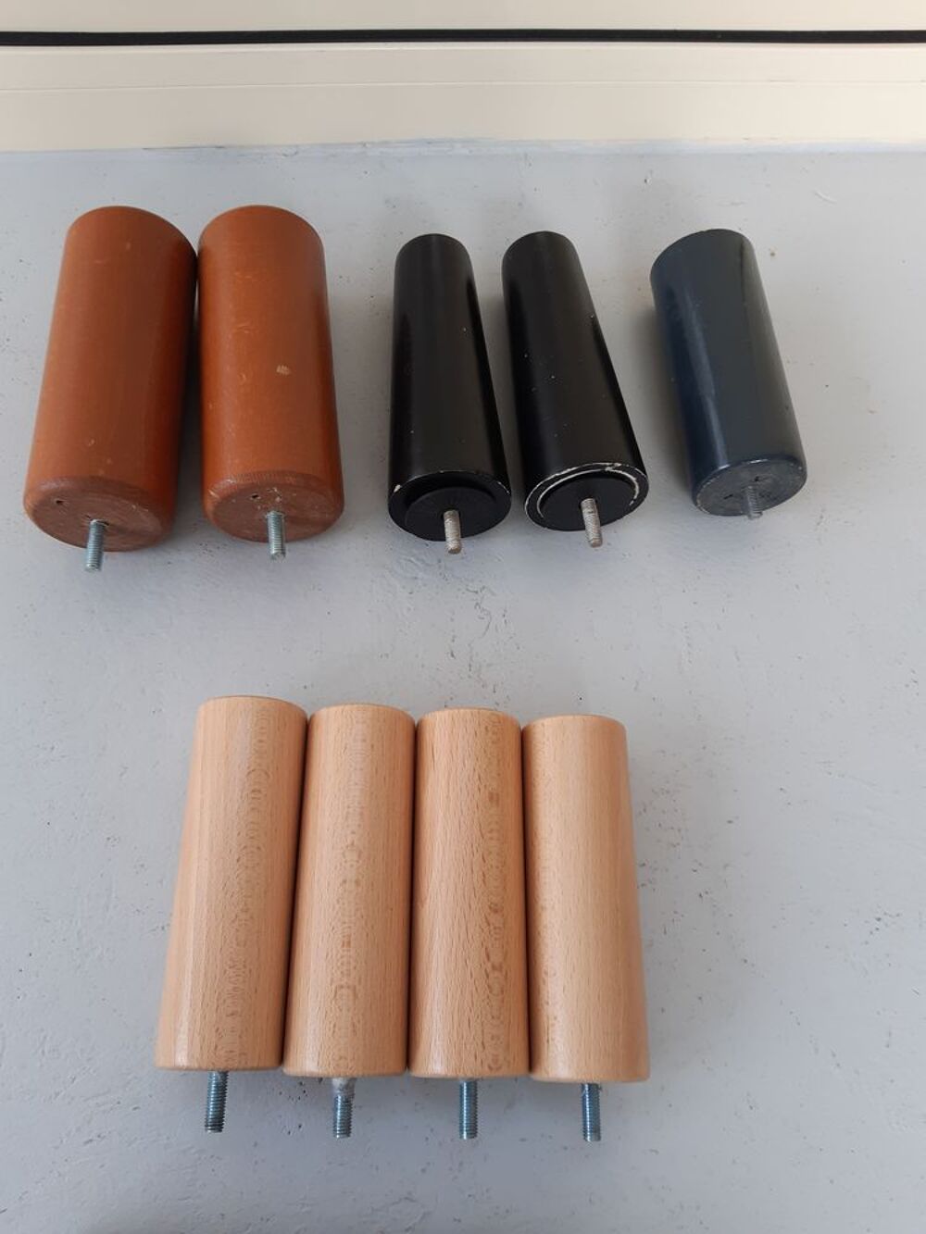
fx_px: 927
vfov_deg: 67.3
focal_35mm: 26
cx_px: 463
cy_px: 617
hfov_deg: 53.1
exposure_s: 1/50
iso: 50
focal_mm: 3.92
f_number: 1.7
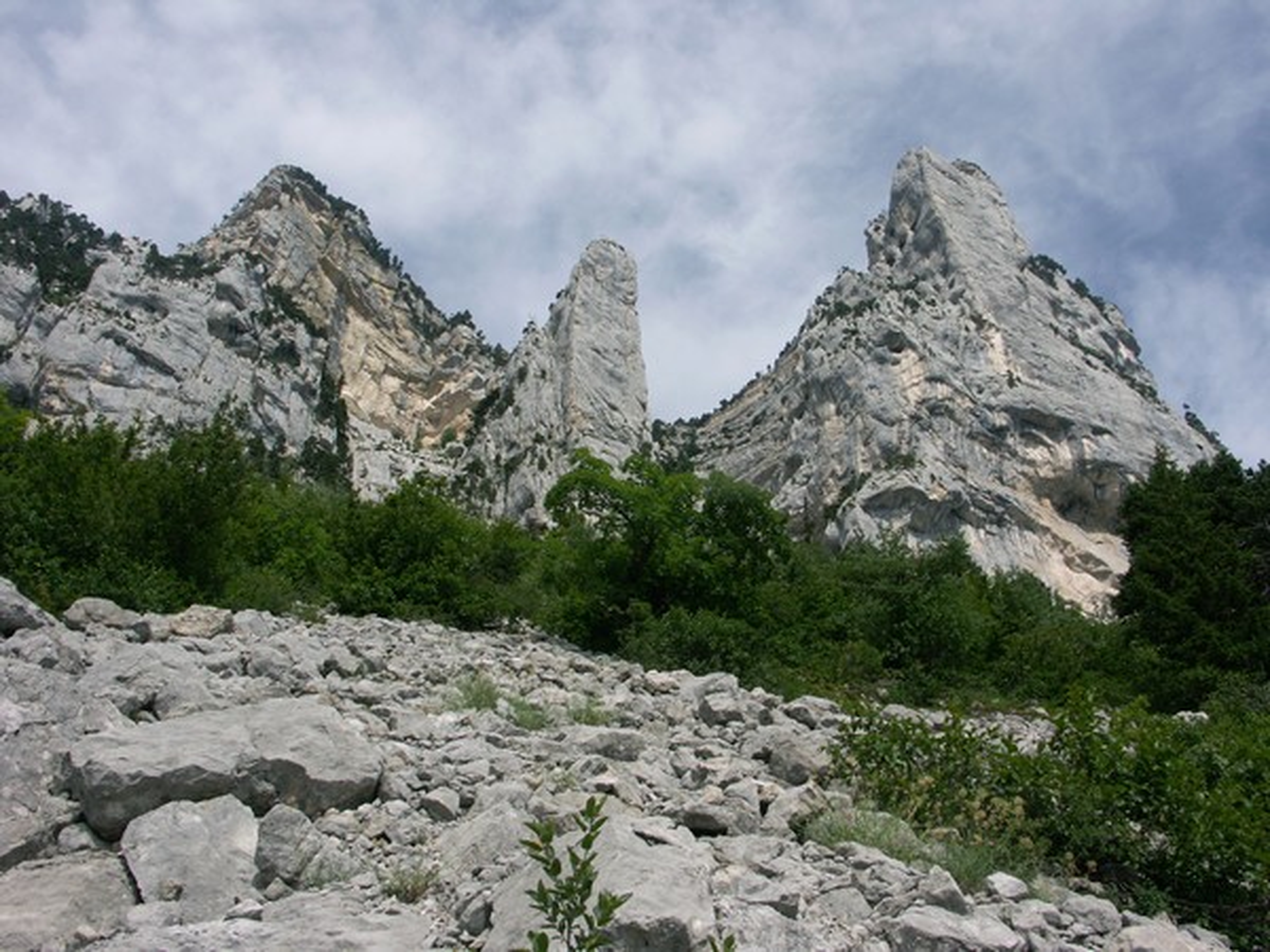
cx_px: 635
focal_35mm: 33
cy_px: 476
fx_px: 1211
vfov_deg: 42.9
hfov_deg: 55.4
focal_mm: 8.51
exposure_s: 1/400
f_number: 8
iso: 64
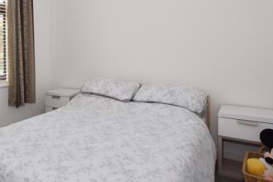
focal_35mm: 29
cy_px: 48
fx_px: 220
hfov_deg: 59.0
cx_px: 57
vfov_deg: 43.7
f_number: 5.6
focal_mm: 10
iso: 400
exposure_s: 1/60
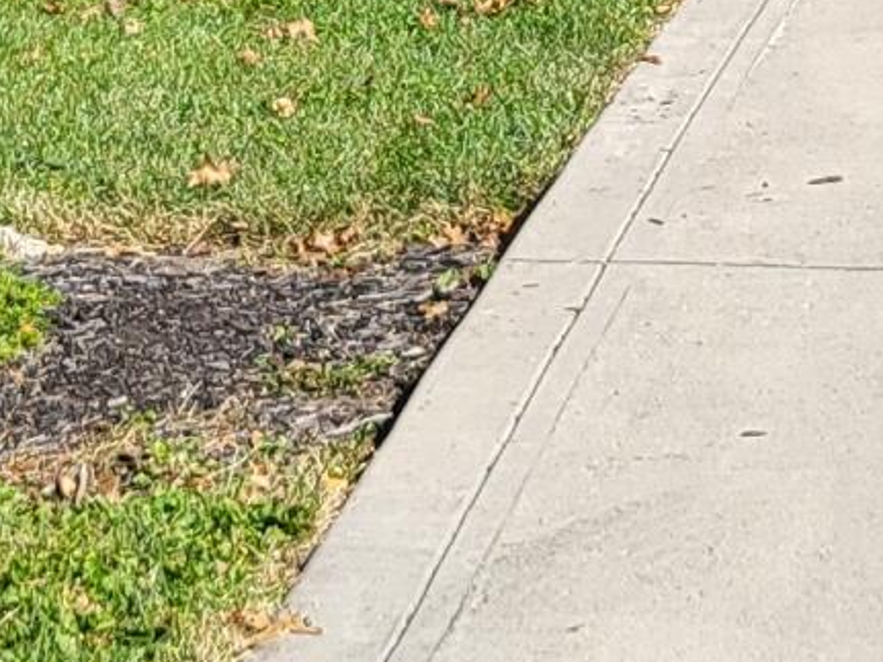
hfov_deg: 10.9
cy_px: -805
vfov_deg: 7.7
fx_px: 4616
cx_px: 531
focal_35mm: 181
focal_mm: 4.25
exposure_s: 1/2043
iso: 50
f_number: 1.8
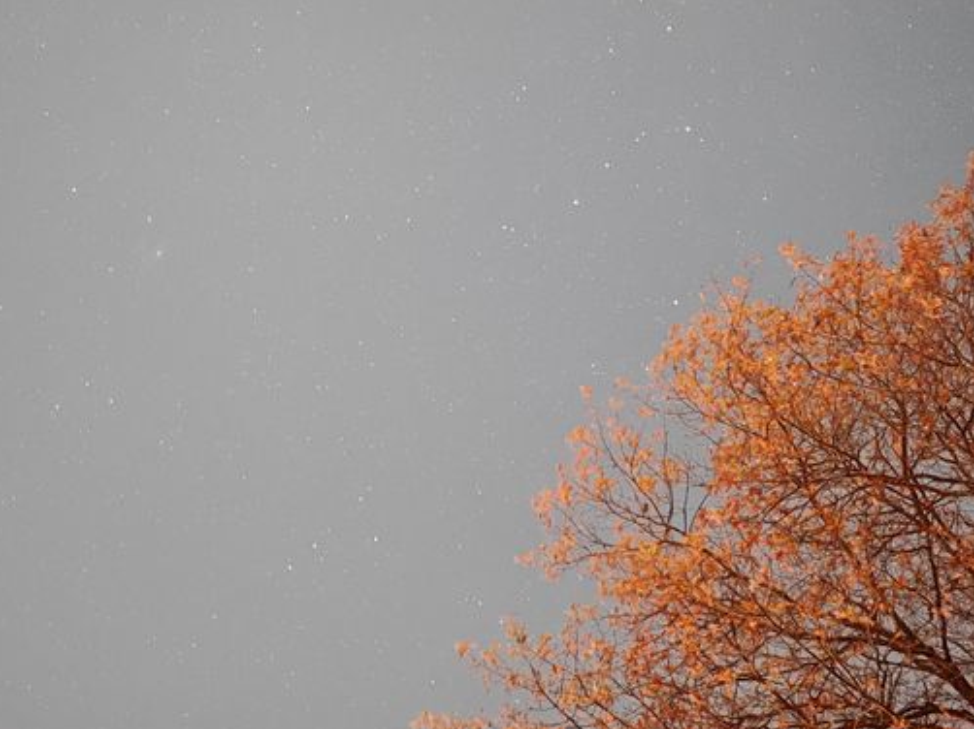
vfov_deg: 26.0
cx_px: 281
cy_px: 142
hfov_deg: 34.4
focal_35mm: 55
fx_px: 1547
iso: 500
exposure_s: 30
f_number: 1.6
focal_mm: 6.06
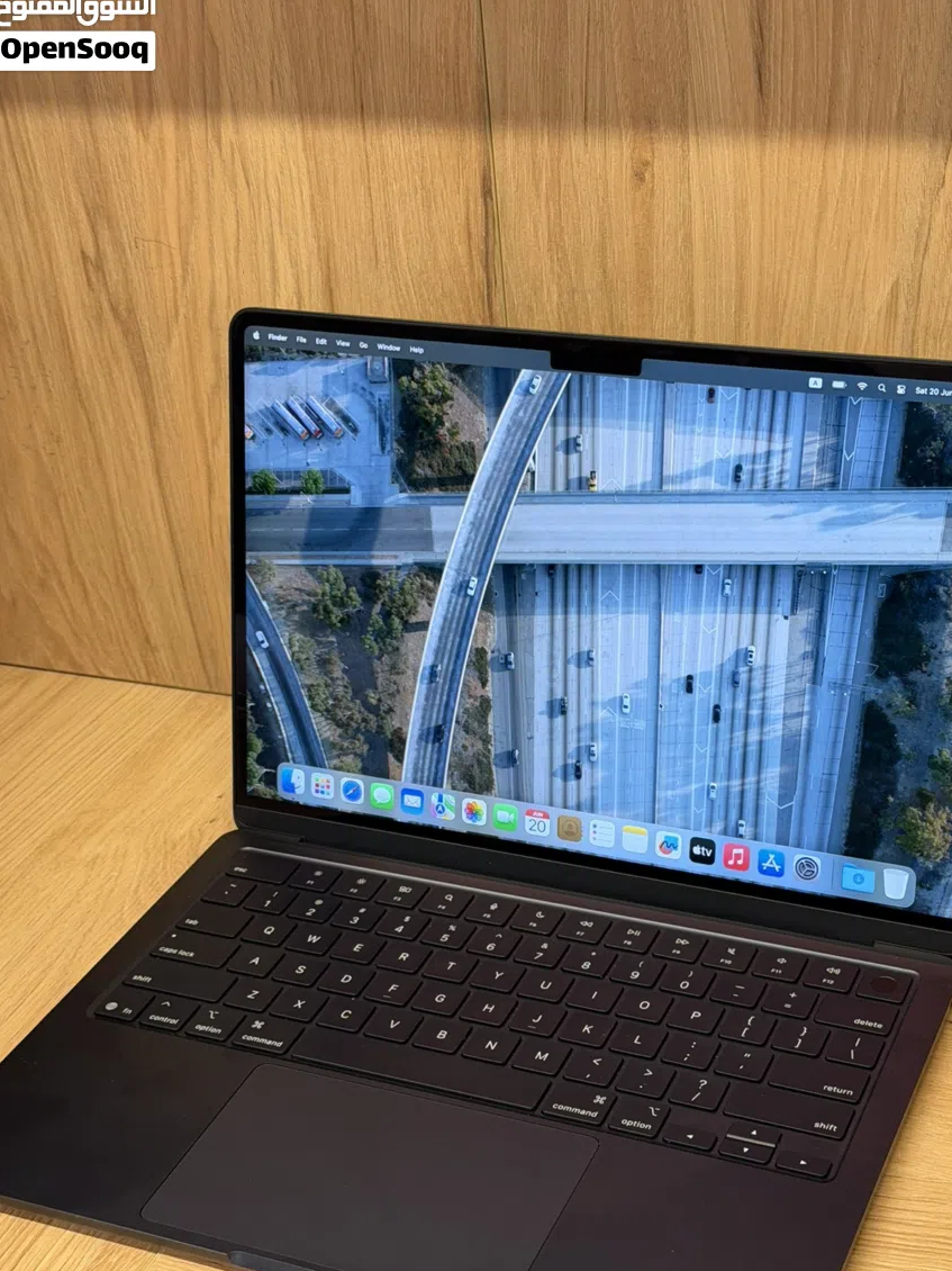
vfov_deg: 33.2
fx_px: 2128
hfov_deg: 25.2
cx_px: 541
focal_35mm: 58
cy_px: 731
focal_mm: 6.76
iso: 160
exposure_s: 1/50
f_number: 1.78
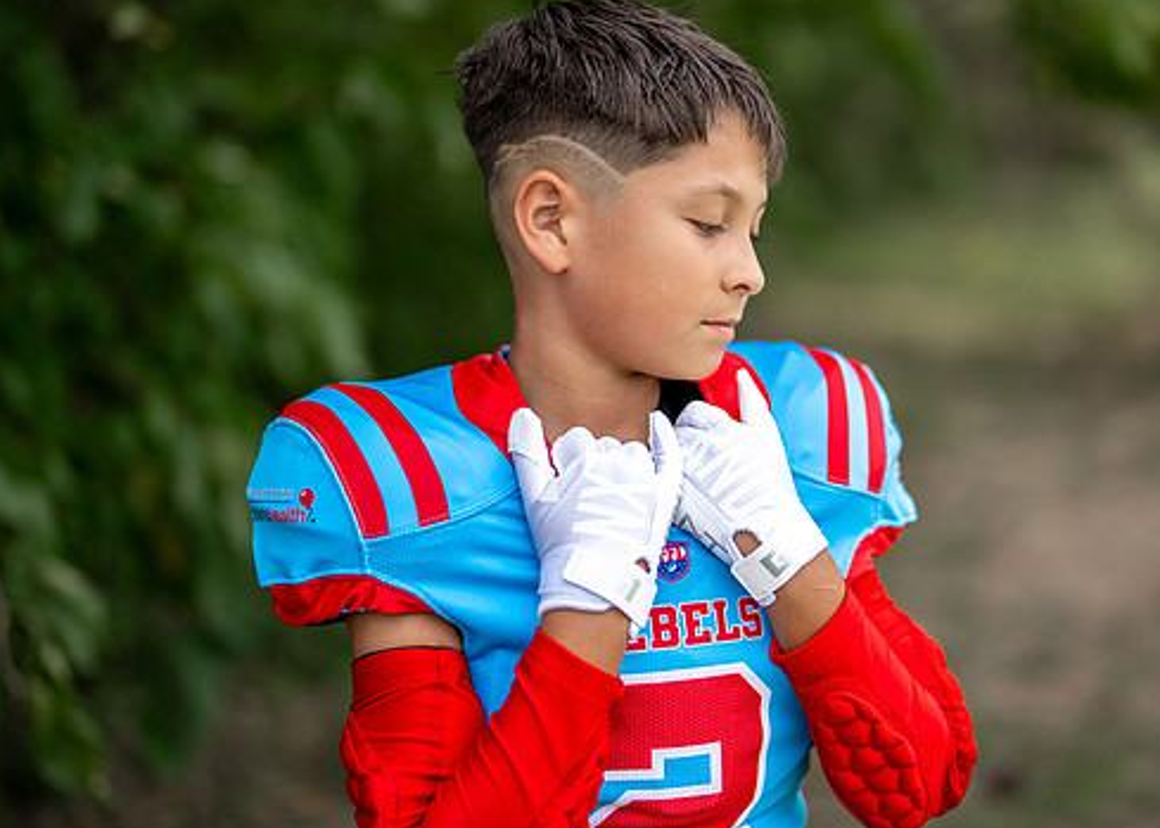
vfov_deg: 20.9
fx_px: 2240
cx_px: 679
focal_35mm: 68
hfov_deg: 29.0
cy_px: 364
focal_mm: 50
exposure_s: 1/2500
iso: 100
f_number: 1.2
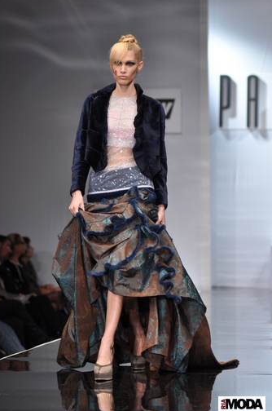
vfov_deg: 12.7
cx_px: 133
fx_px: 1849
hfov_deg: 8.4
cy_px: 208
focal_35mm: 163
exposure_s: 1/200
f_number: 3.5
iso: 640
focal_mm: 105
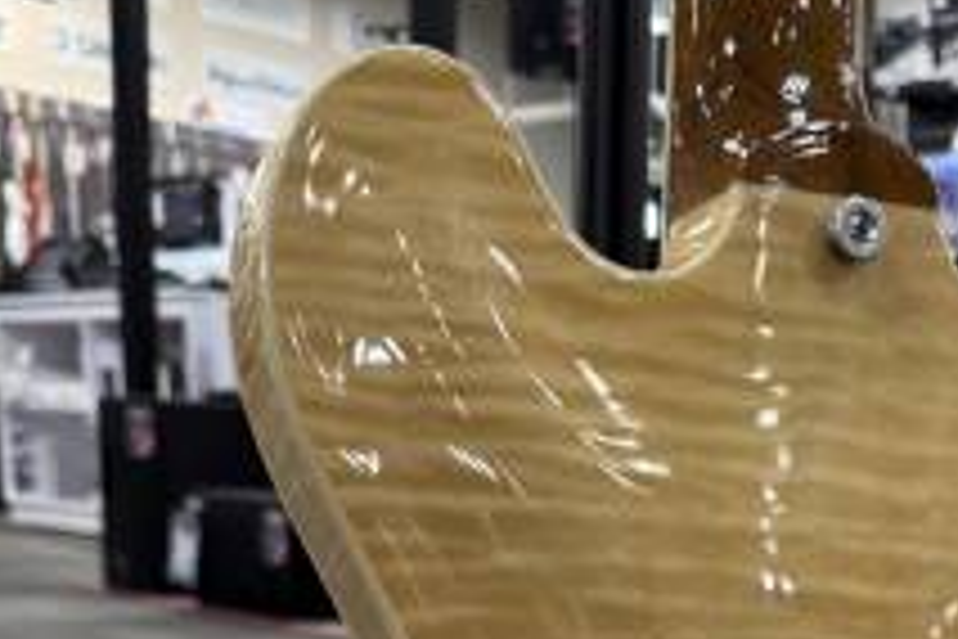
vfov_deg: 19.1
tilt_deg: -17.1
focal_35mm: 61
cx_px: 720
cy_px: 1004
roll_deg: -2.2
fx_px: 1623
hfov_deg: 32.3
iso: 160
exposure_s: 1/120
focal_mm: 6.76
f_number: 1.78
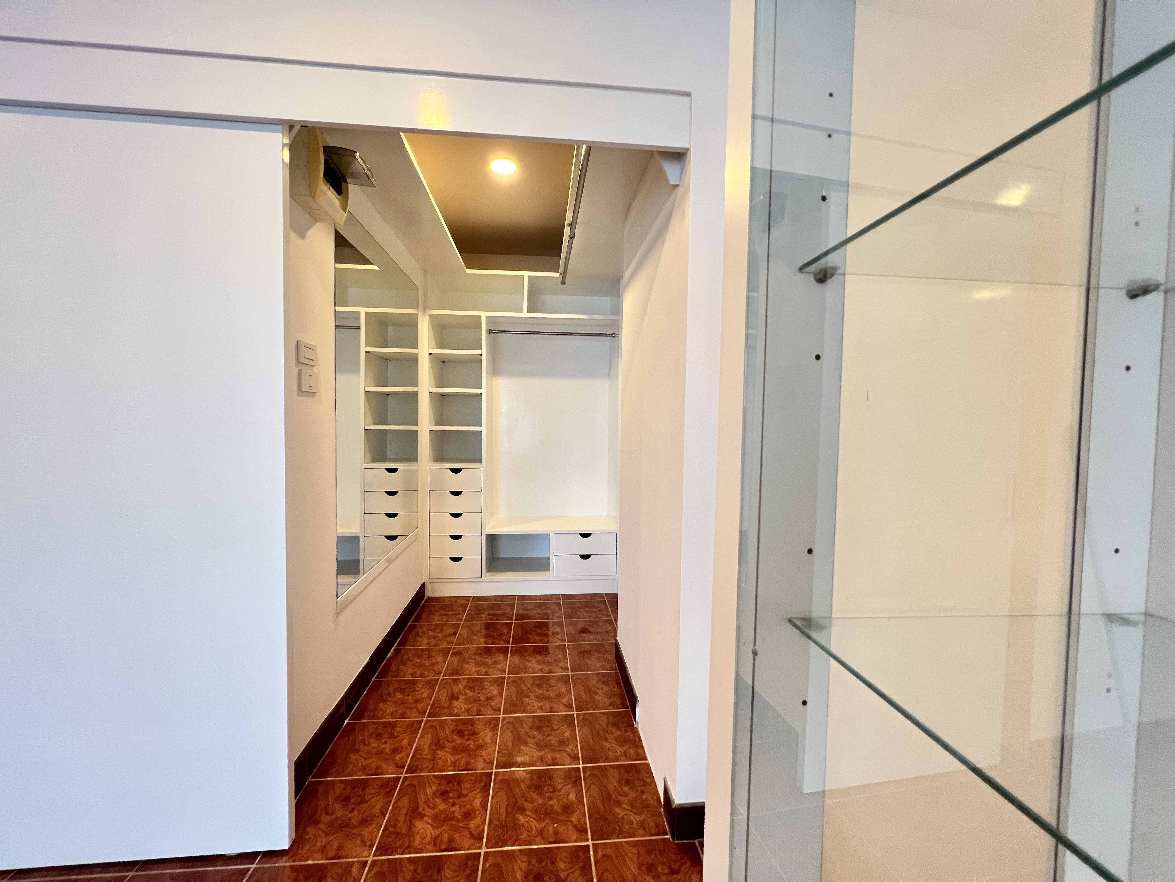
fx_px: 441
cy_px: 441
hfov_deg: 106.2
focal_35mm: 13
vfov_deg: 89.9
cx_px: 588
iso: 250
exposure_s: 1/50
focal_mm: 1.57
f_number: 1.8
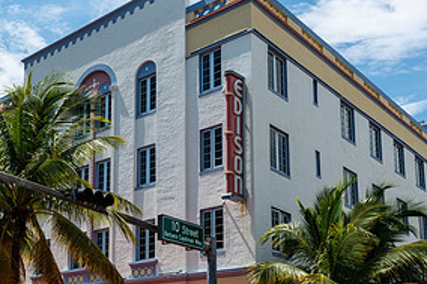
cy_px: 256
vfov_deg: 25.6
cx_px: 75
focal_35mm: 51
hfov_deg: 37.3
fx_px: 605
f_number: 11
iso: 100
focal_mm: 24
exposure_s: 1/200
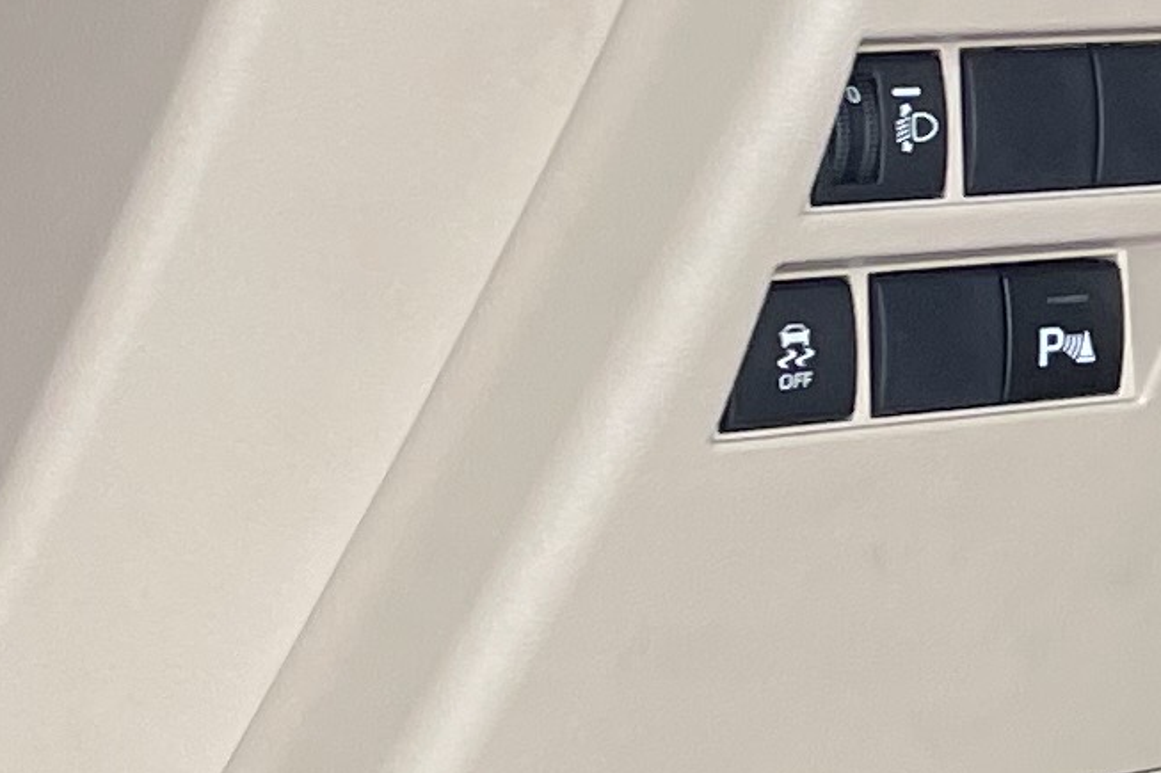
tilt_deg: -8.0
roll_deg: -3.5
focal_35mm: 167
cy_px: 242
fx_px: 5384
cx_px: 2598
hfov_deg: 10.8
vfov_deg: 8.2
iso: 125
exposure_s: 1/105
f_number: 1.6
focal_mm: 4.2
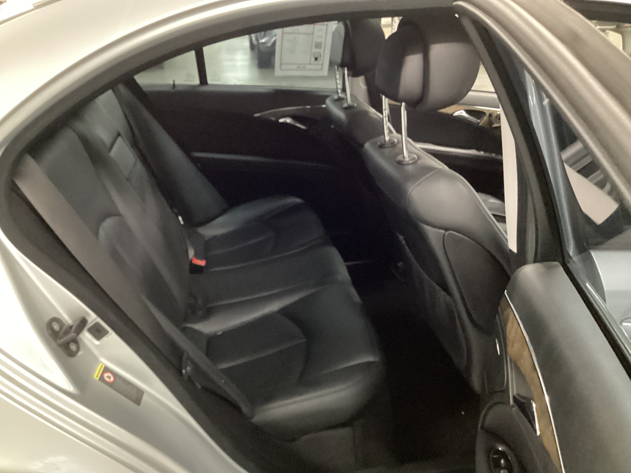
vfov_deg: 45.4
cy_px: 236
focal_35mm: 31
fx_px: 565
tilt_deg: -25.8
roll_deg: +0.6
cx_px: 316
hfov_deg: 58.4
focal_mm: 3.3
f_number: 2.4
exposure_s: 1/17
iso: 640
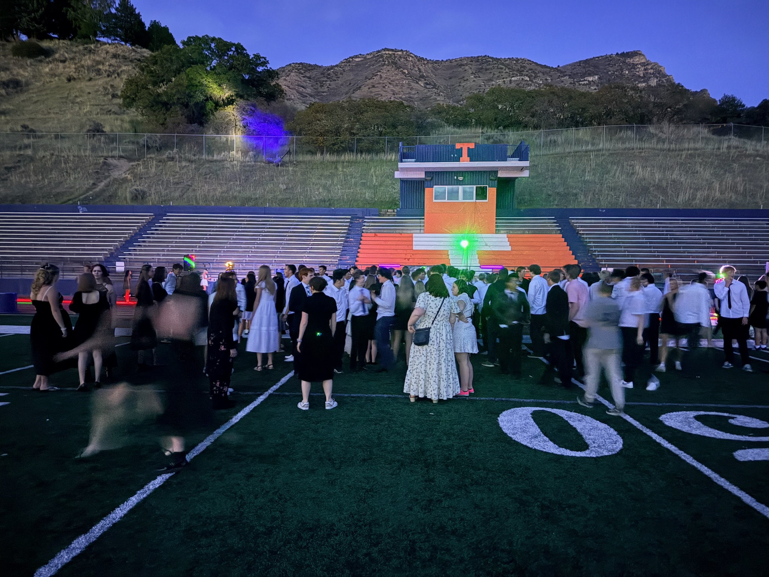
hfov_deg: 71.6
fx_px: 533
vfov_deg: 56.8
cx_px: 384
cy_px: 288
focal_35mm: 24
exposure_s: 1/5
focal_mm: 6.76
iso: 5000
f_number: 1.78
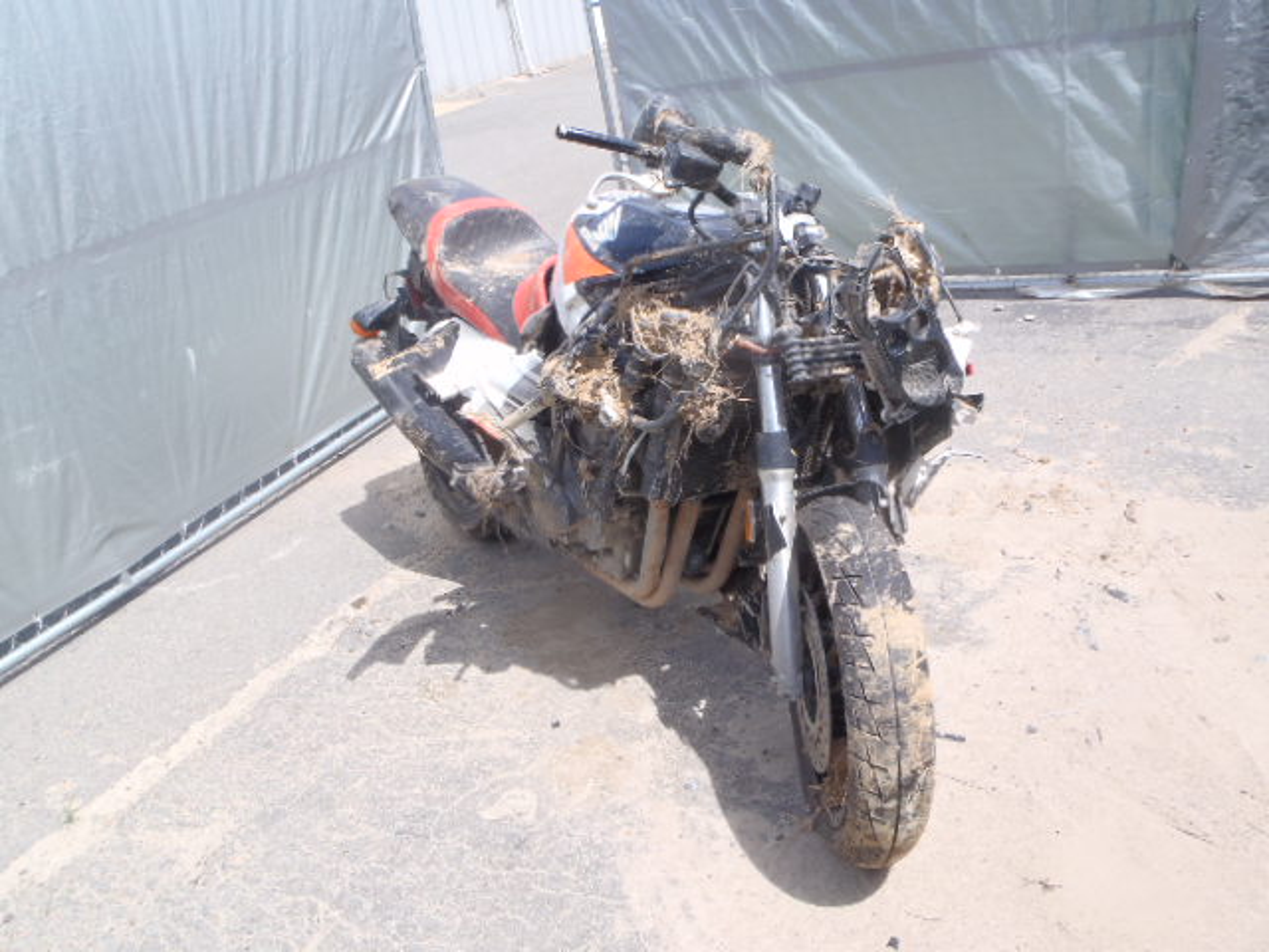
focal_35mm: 28
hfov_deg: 63.4
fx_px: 1026
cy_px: 476
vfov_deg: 49.7
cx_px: 634
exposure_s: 1/320
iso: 80
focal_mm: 5
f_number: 4.5
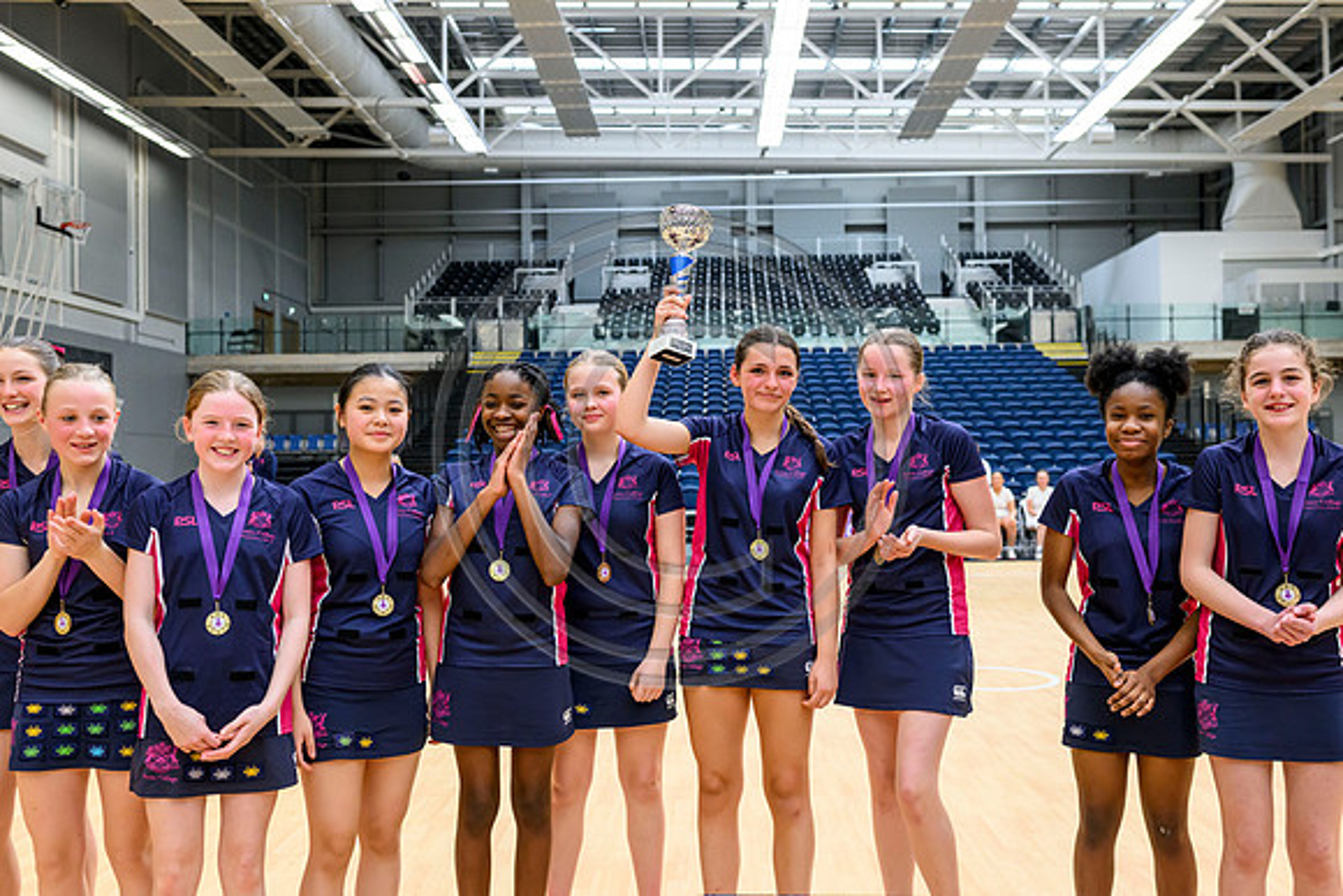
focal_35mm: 35
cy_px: 448
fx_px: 1306
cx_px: 672
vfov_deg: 37.9
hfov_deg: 54.4
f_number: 3.5
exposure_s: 1/640
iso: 4000
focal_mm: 35
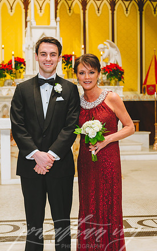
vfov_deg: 33.0
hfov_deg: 21.0
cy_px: 127
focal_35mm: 62
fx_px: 424
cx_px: 76
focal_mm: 60
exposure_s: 1/160
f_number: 5.6
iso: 1600
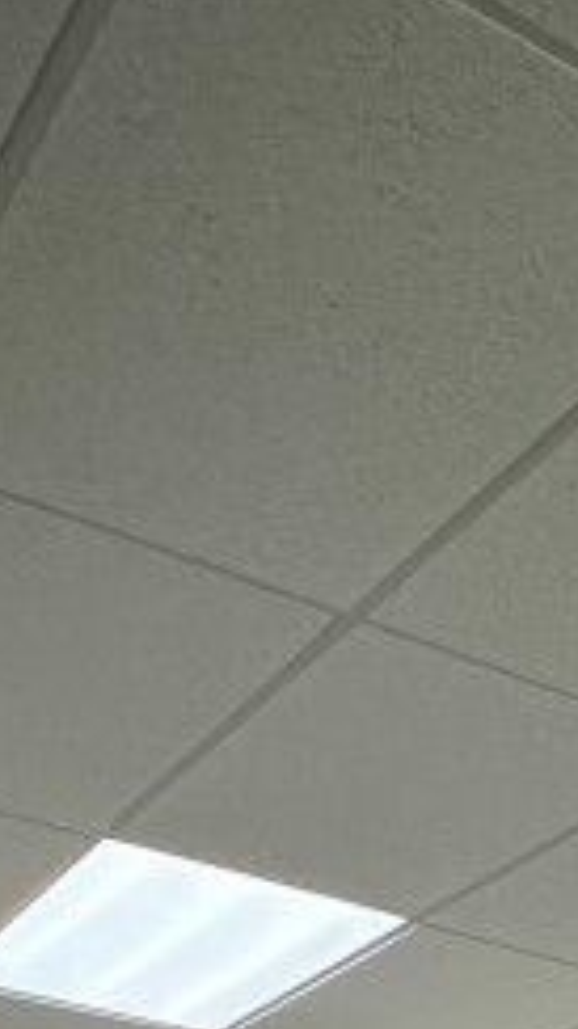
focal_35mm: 75
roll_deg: -1.6
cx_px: 1160
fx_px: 2046
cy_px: 1603
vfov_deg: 22.4
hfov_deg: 13.7
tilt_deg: +1.3
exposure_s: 1/100
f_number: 2.2
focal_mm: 2.22
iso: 160
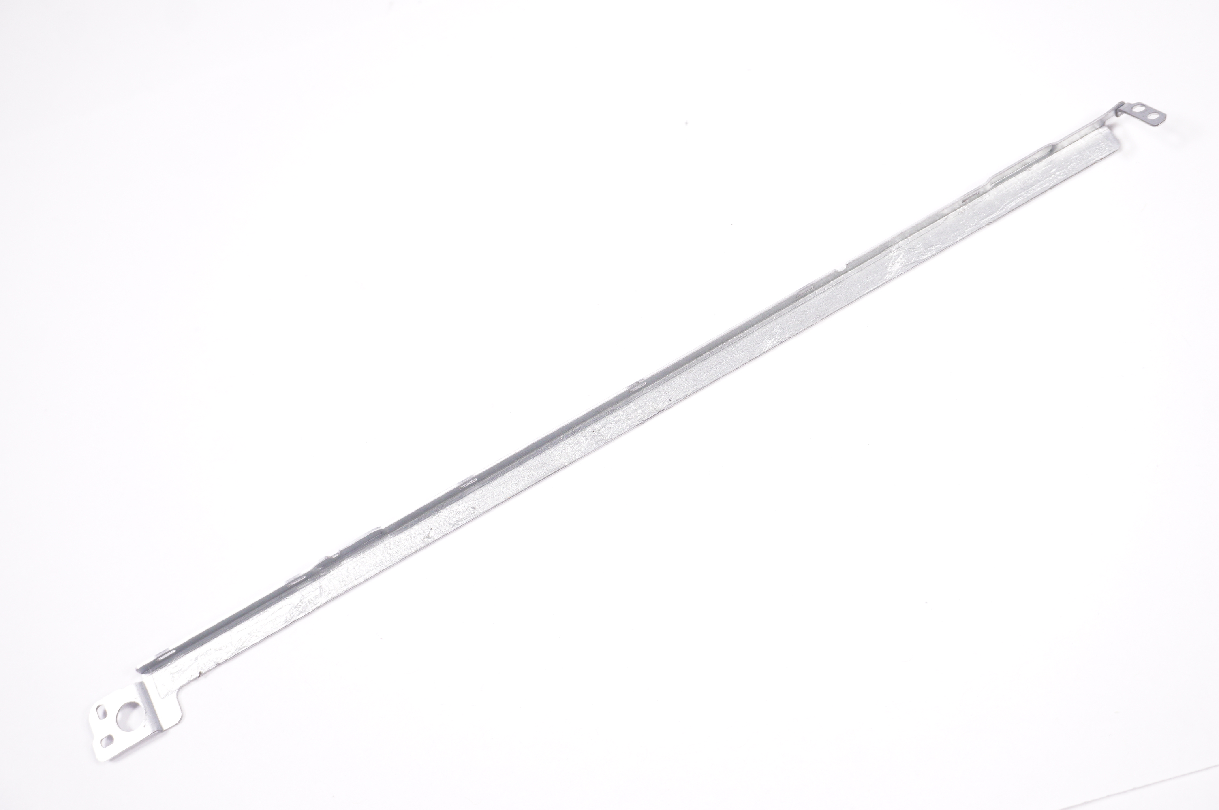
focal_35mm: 38
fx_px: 1269
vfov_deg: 35.4
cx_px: 610
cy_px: 405
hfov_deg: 51.3
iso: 1000
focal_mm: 25
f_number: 5.6
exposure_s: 1/320
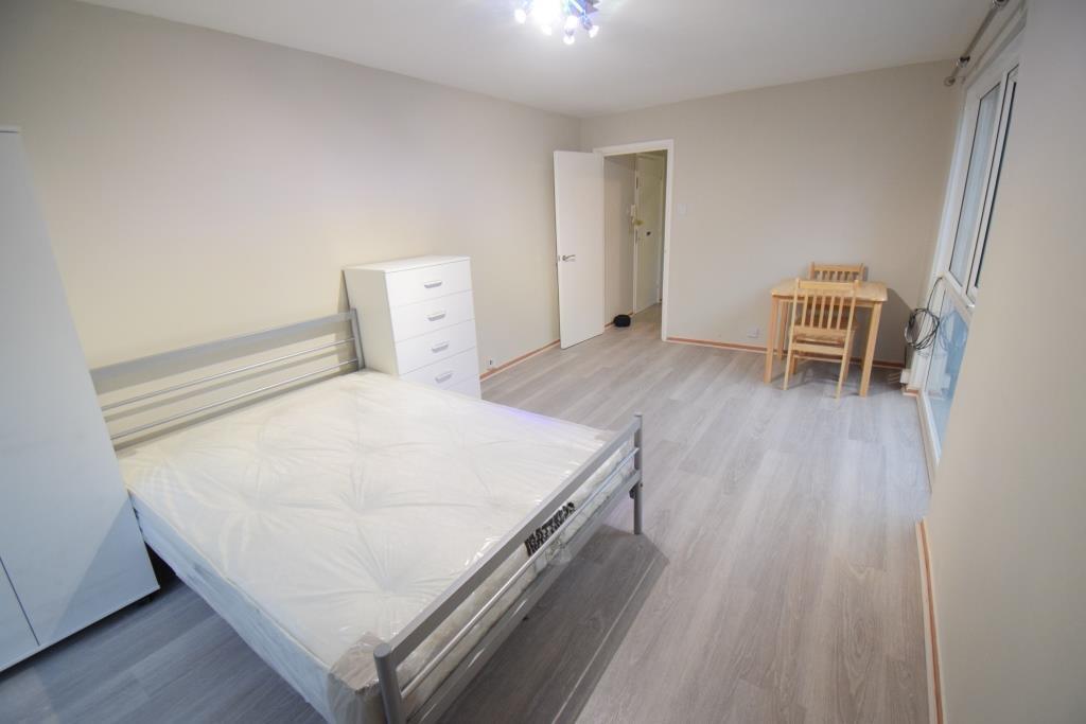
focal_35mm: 15
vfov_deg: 77.3
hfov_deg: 100.4
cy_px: 362
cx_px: 543
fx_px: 453
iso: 1600
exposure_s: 1/60
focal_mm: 10
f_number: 4.5
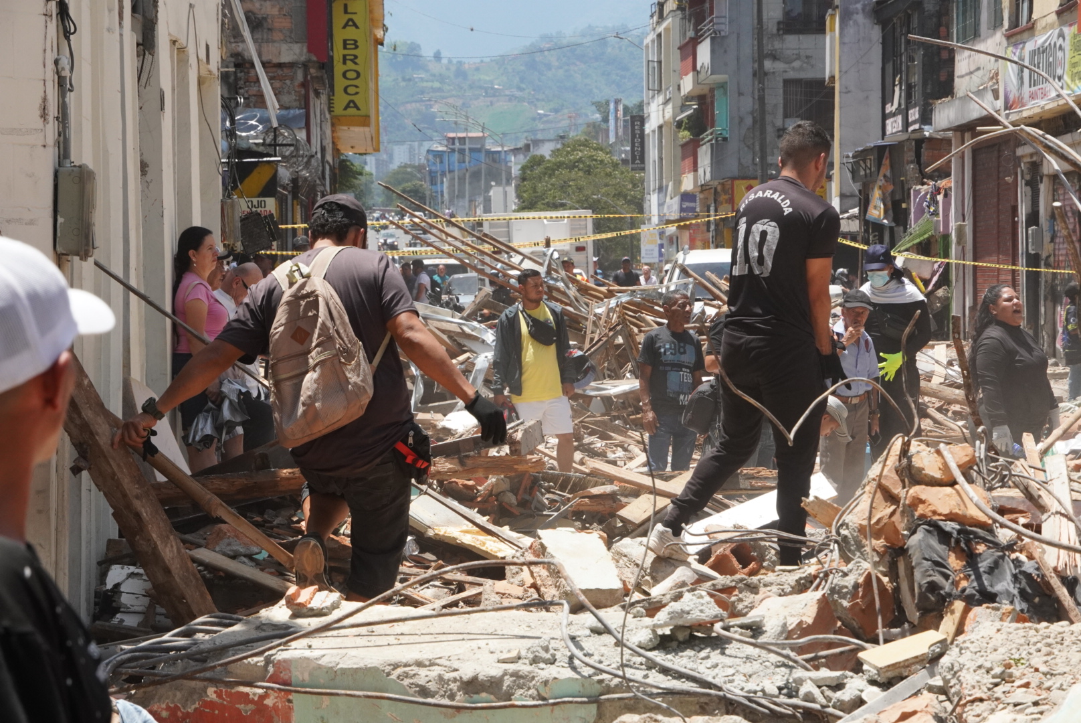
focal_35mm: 129
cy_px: 362
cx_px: 540
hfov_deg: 15.9
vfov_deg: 10.6
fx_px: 3876
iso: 1000
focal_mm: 86
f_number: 11
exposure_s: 1/1000
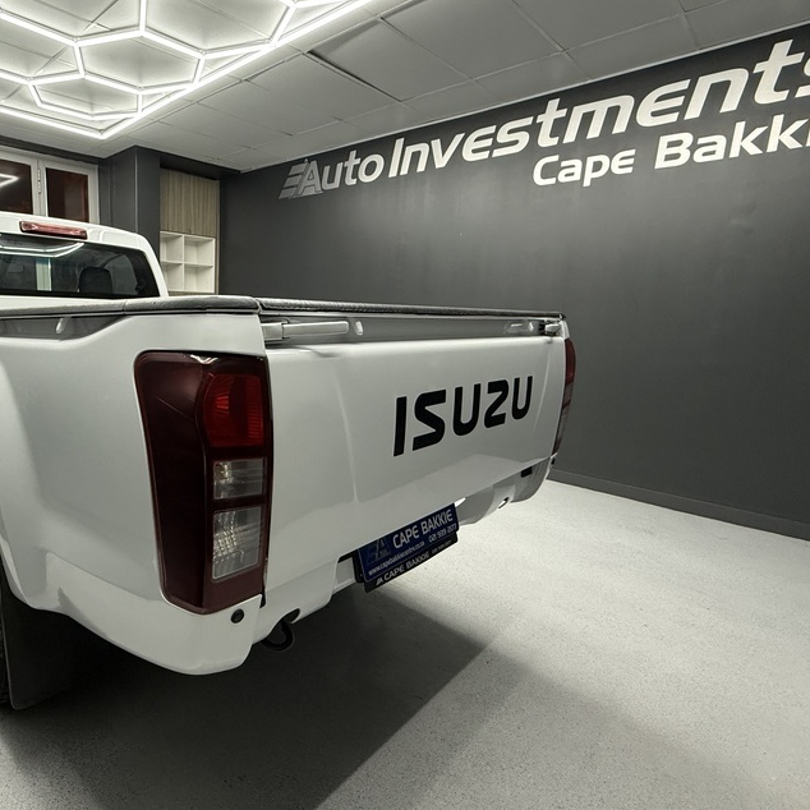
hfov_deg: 71.5
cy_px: 415
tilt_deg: -10.9
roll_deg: -0.8
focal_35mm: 20
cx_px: 240
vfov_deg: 74.8
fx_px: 529
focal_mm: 2.22
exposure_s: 1/100
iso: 320
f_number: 2.2
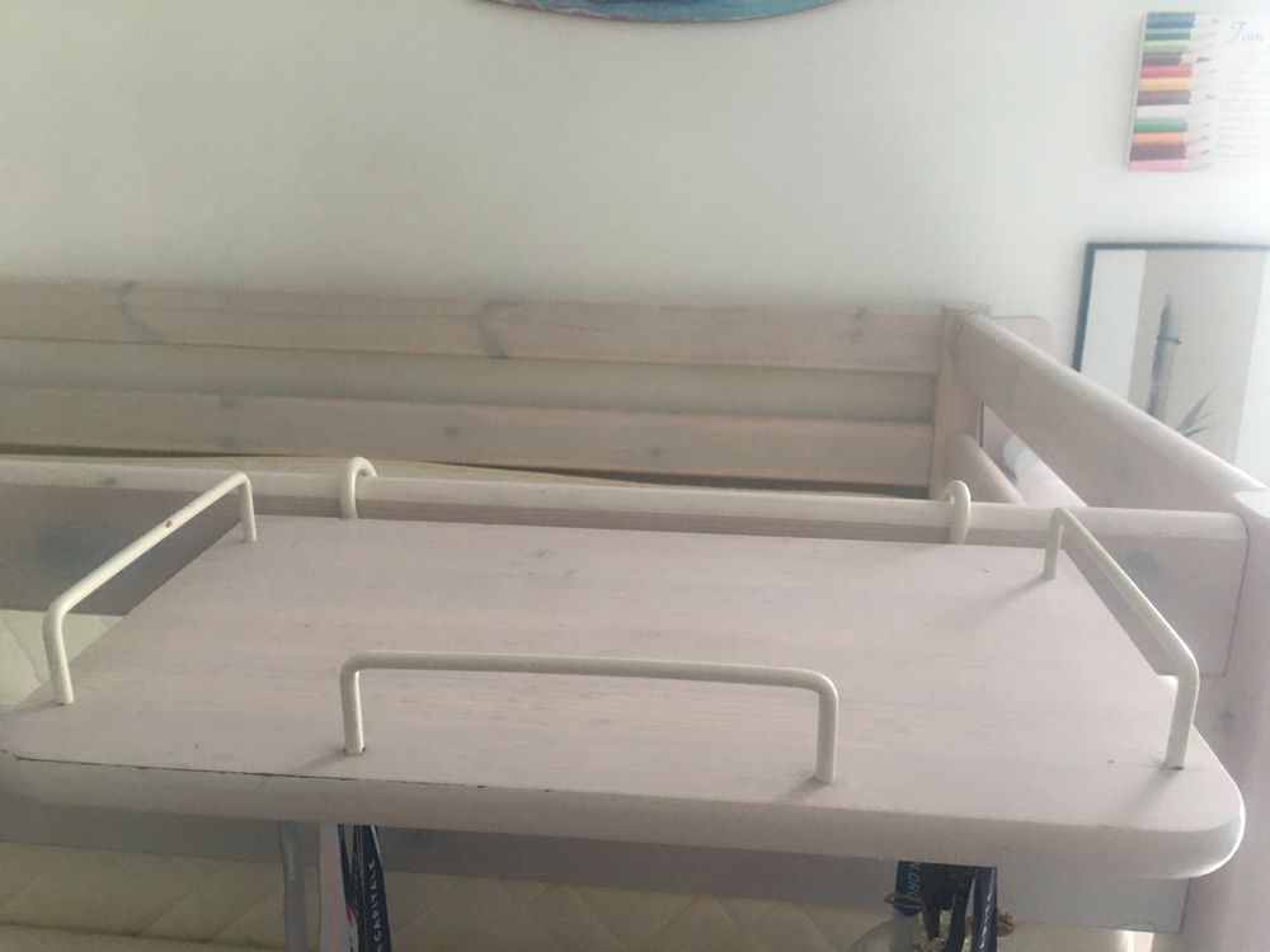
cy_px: 476
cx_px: 635
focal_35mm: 29
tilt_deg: -13.0
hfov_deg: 61.7
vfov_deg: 48.2
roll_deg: -1.5
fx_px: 1064
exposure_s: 1/17
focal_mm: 4.15
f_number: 2.2
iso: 80
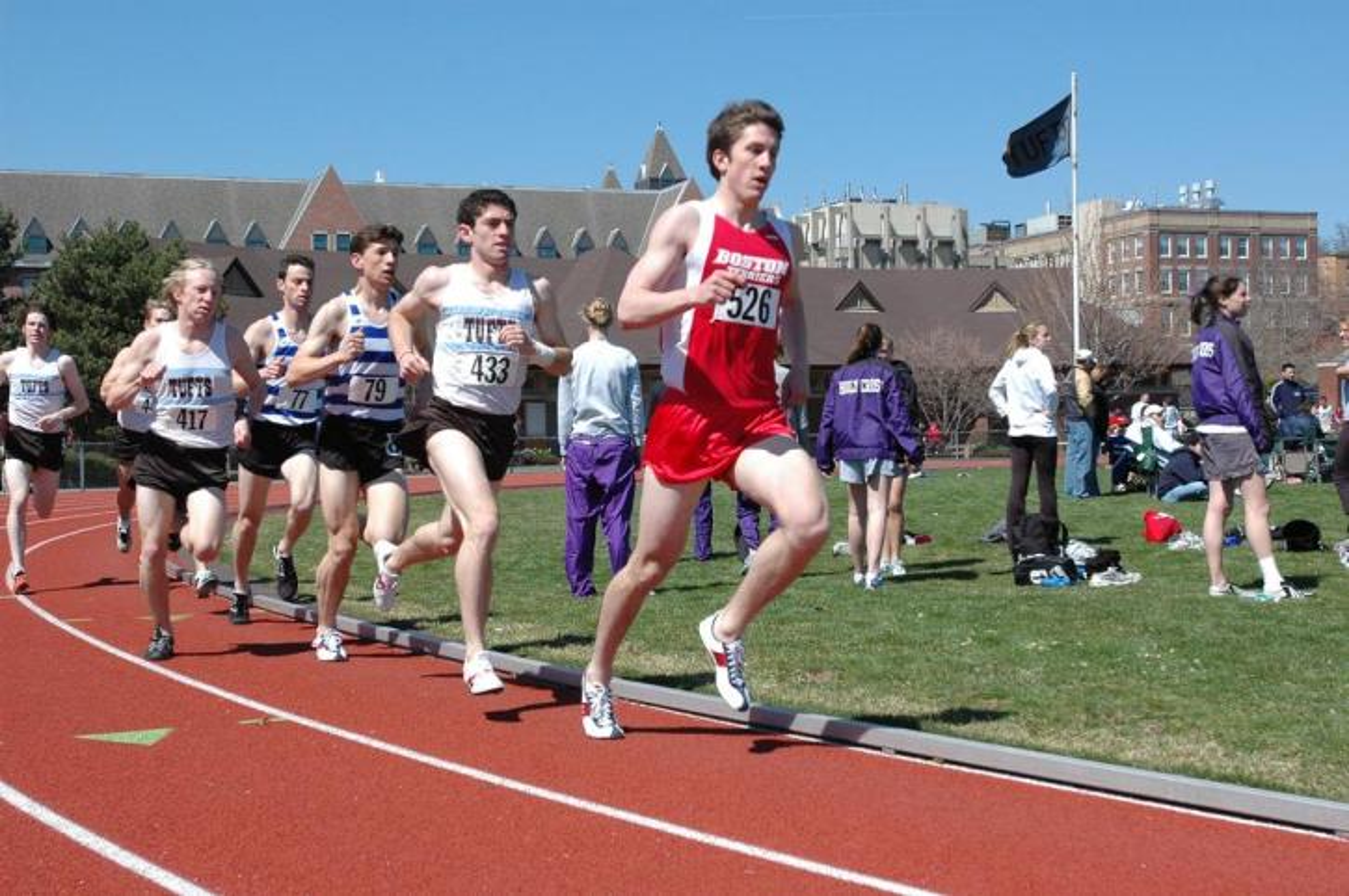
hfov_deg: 37.9
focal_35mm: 52
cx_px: 674
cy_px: 448
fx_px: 1965
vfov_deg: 25.7
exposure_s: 1/2000
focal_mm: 35
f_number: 6.3
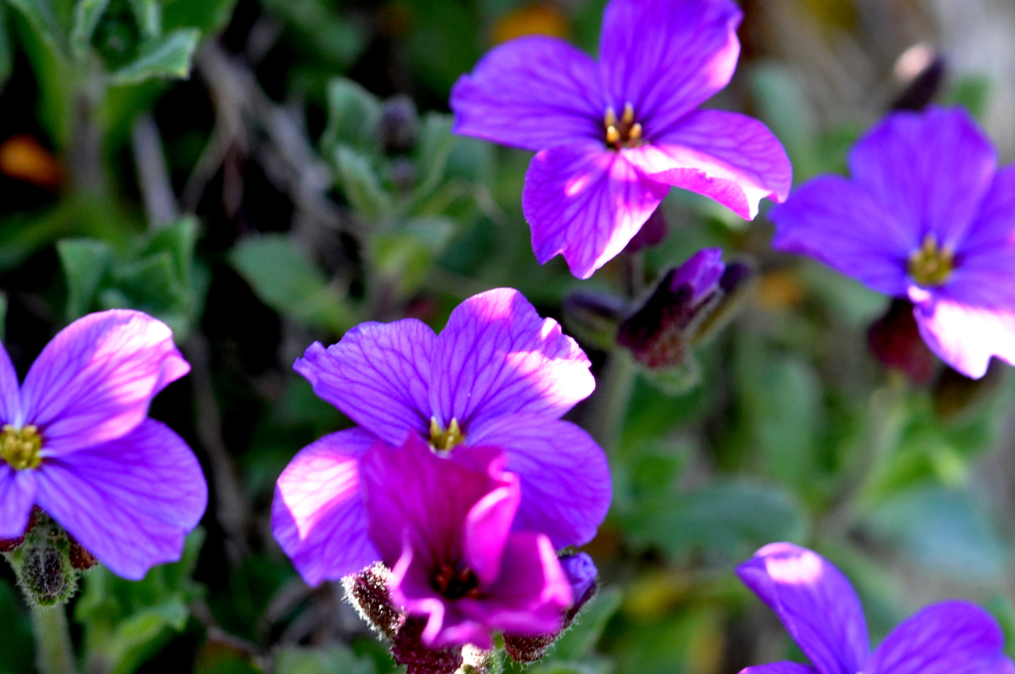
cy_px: 337
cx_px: 508
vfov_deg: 8.7
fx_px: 4435
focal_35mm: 158
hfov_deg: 13.1
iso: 800
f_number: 8
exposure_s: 1/125
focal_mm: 105
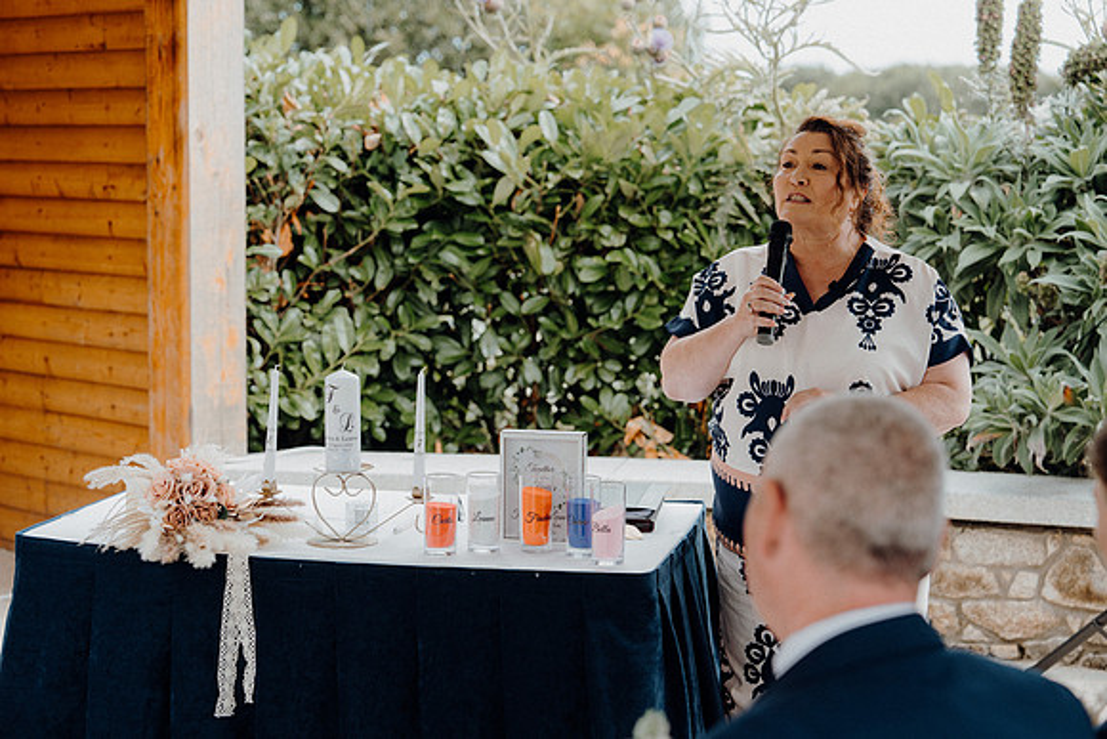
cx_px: 554
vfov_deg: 19.5
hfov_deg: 28.8
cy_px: 370
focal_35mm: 70
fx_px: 2153
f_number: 3.5
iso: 125
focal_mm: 70
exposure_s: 1/200
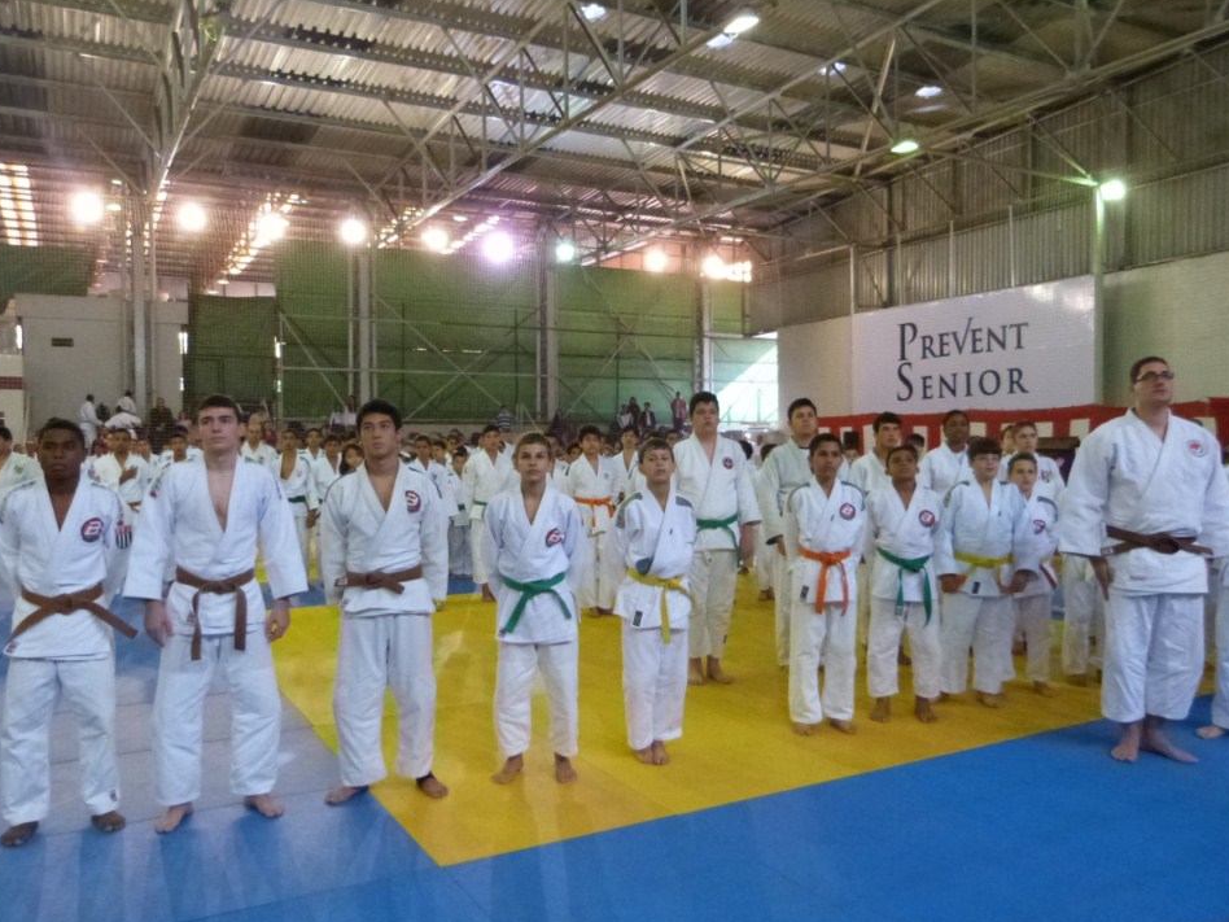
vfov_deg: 51.4
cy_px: 469
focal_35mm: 27
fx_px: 959
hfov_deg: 65.3
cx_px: 603
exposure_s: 1/80
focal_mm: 4.5
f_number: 2.8
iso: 800
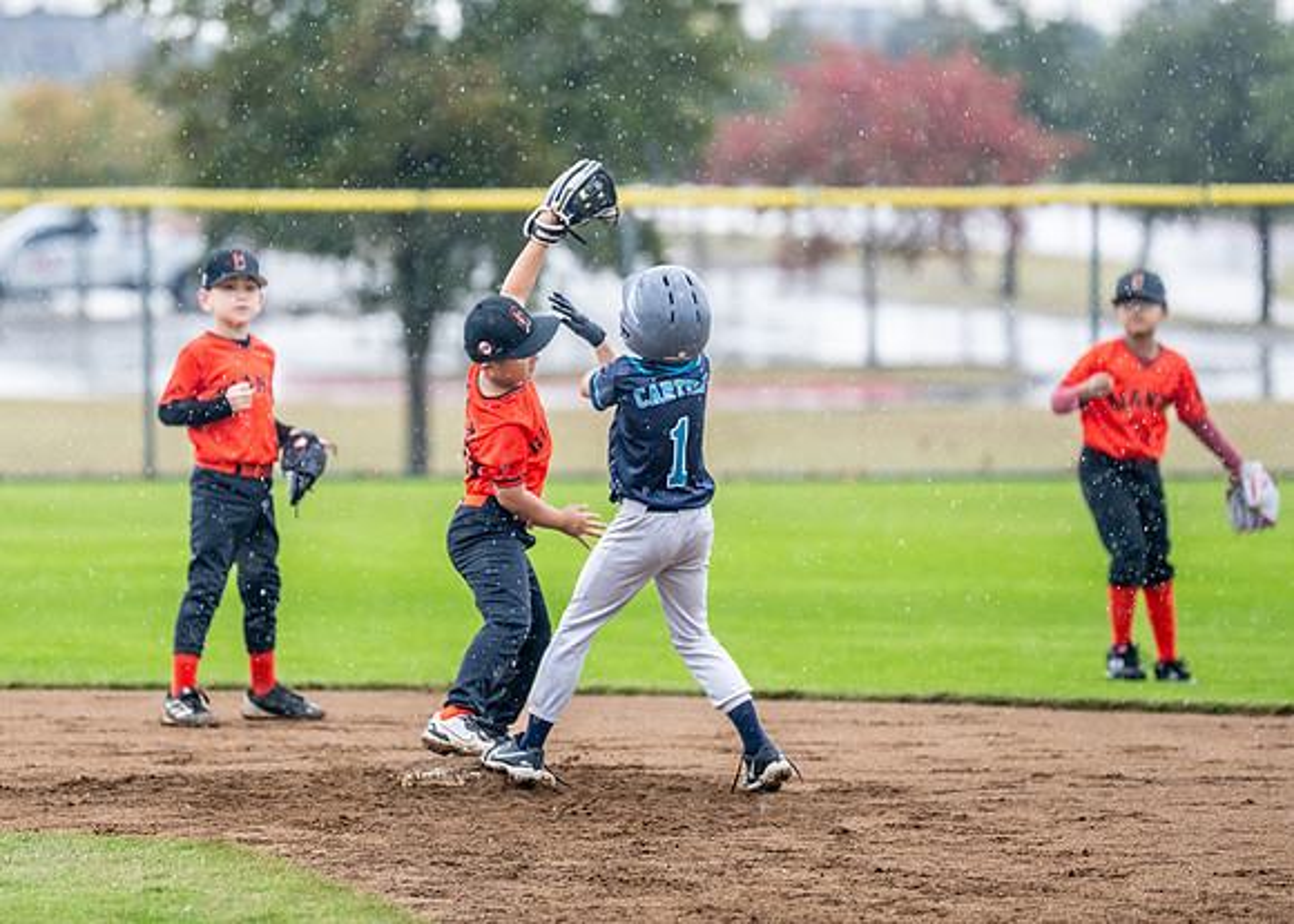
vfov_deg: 4.7
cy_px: 398
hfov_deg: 6.6
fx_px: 11185
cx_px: 486
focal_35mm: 304
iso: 1250
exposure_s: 1/1000
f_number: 2.8
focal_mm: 200
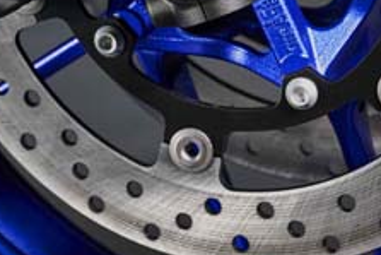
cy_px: -92
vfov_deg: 5.7
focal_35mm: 240
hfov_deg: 8.6
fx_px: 2542
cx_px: 220
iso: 800
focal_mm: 67
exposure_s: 1/60
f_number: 5.6
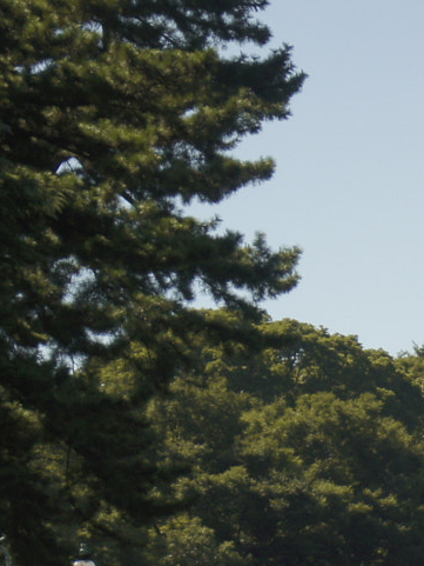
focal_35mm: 429
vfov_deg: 4.6
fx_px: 7003
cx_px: 1179
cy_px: 688
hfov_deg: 3.4
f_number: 5.6
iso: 200
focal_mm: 70
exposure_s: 1/1250
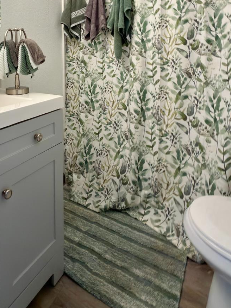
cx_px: 72
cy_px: 56
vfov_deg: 64.4
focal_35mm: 24
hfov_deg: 55.3
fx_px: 214
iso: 80
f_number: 2.2
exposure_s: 1/60
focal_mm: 2.22
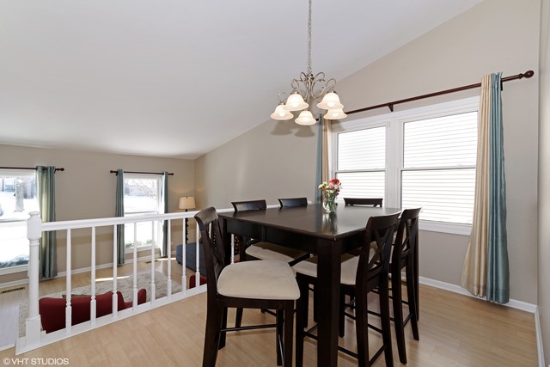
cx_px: 275
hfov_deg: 96.7
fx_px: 244
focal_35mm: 16
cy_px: 184
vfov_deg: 73.8
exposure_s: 1/40
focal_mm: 16
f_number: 8
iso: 200
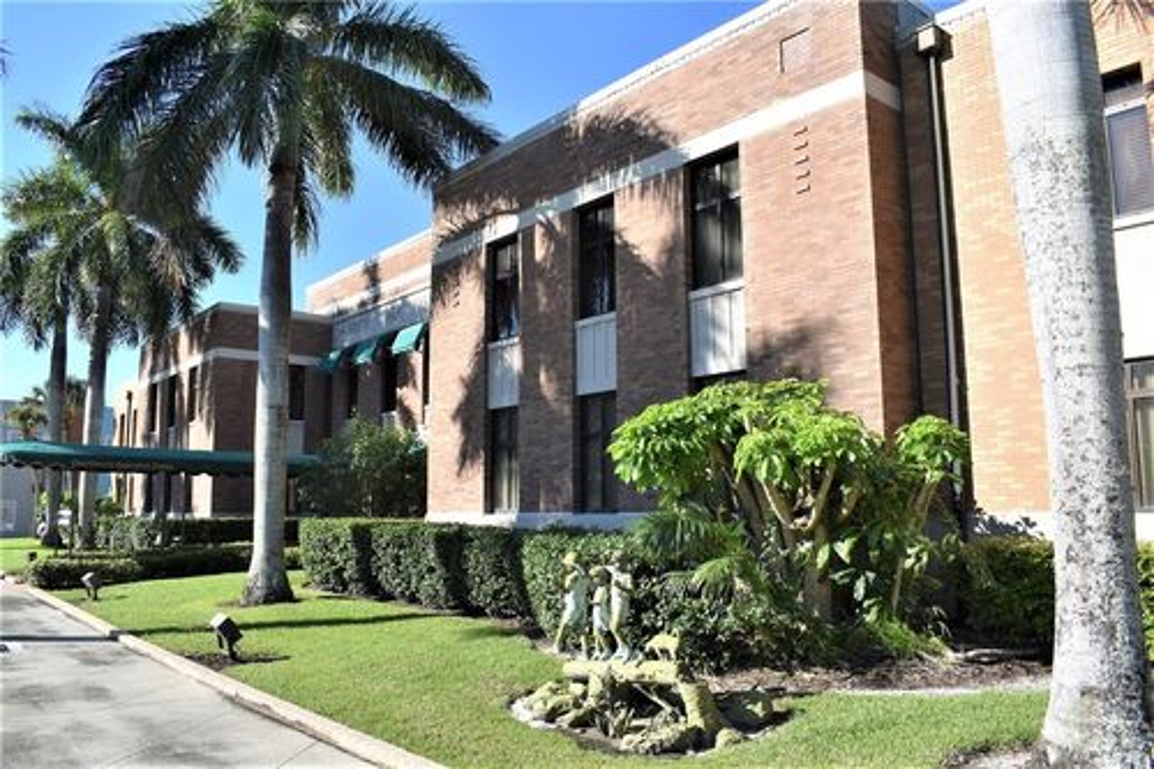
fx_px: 865
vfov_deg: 47.9
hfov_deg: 67.4
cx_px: 577
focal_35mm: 27
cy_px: 384
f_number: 8
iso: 110
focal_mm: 18
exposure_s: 1/250
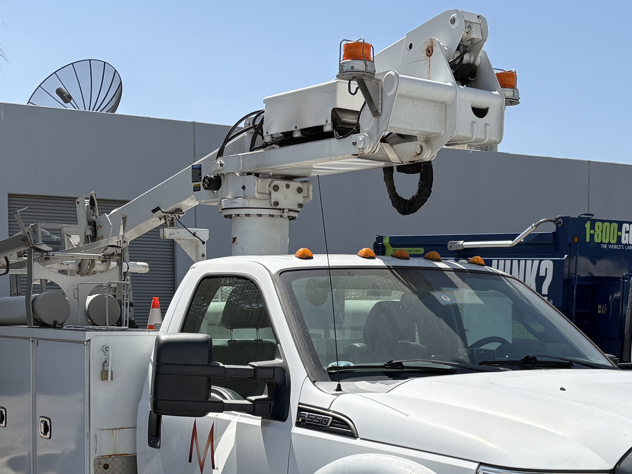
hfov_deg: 32.2
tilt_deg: -3.5
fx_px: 1095
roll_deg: +0.6
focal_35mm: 60
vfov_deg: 24.0
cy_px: 381
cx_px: 349
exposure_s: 1/3831
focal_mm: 5.96
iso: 50
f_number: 1.6
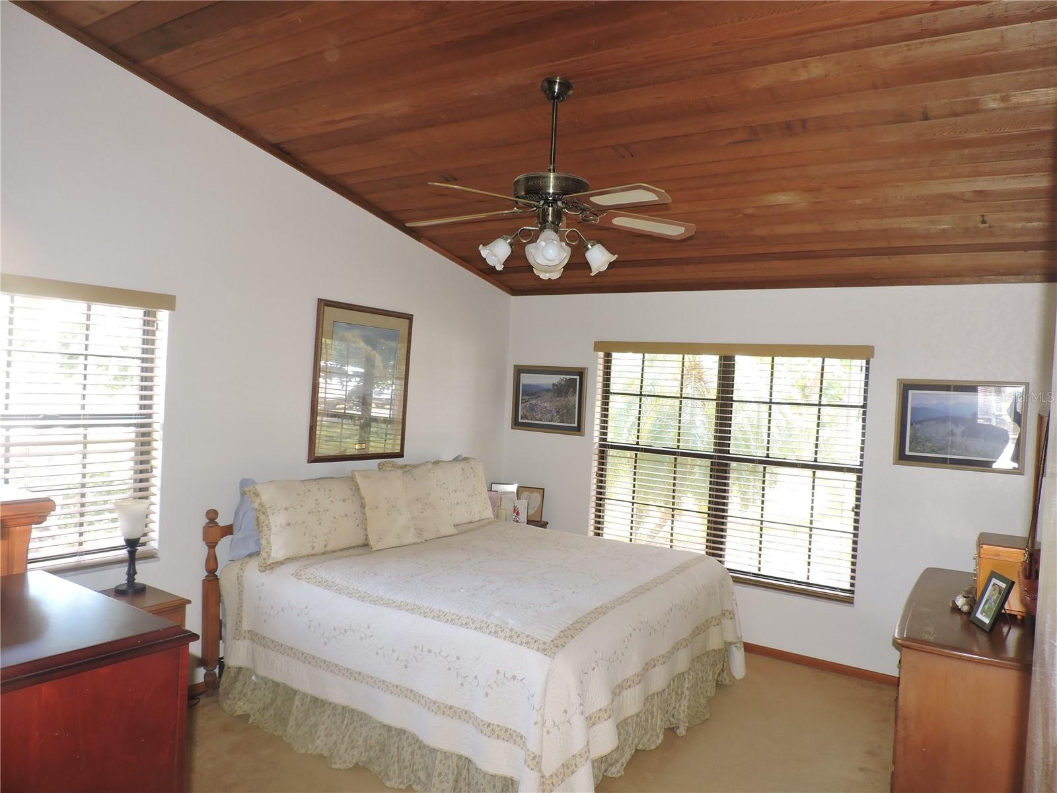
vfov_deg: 56.8
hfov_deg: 71.6
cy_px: 396
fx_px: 733
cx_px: 528
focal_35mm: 24
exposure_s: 1/30
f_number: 3
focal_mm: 4.3
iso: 200
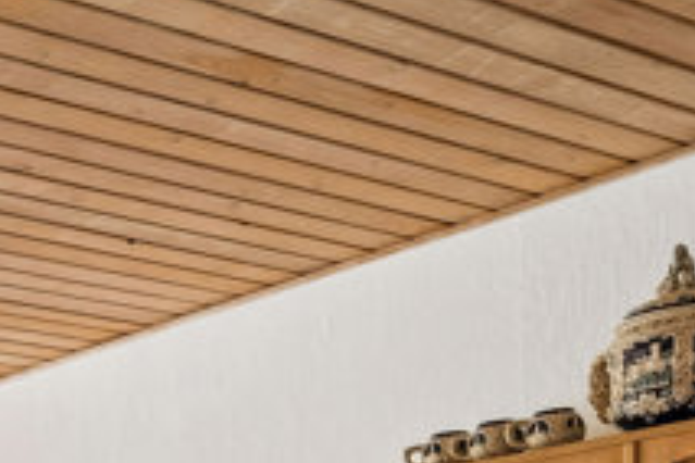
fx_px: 1513
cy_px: 846
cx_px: -525
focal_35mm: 78
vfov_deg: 15.0
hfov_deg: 19.7
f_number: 7.1
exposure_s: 1/160
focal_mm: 20.9
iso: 800
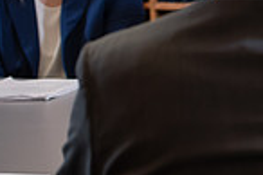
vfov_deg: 4.9
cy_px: -8
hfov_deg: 7.2
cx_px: 512
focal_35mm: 278
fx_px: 2029
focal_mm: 70
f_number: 4
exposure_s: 1/160
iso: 1000
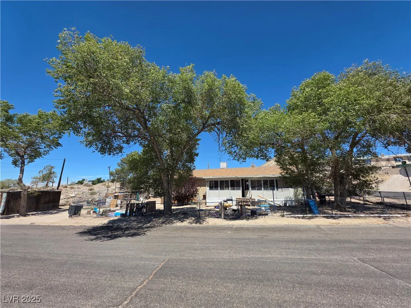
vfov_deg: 89.9
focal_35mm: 13
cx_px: 206
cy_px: 154
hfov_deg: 106.2
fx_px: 154
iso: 40
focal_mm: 2.2
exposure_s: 1/1794
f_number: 1.9
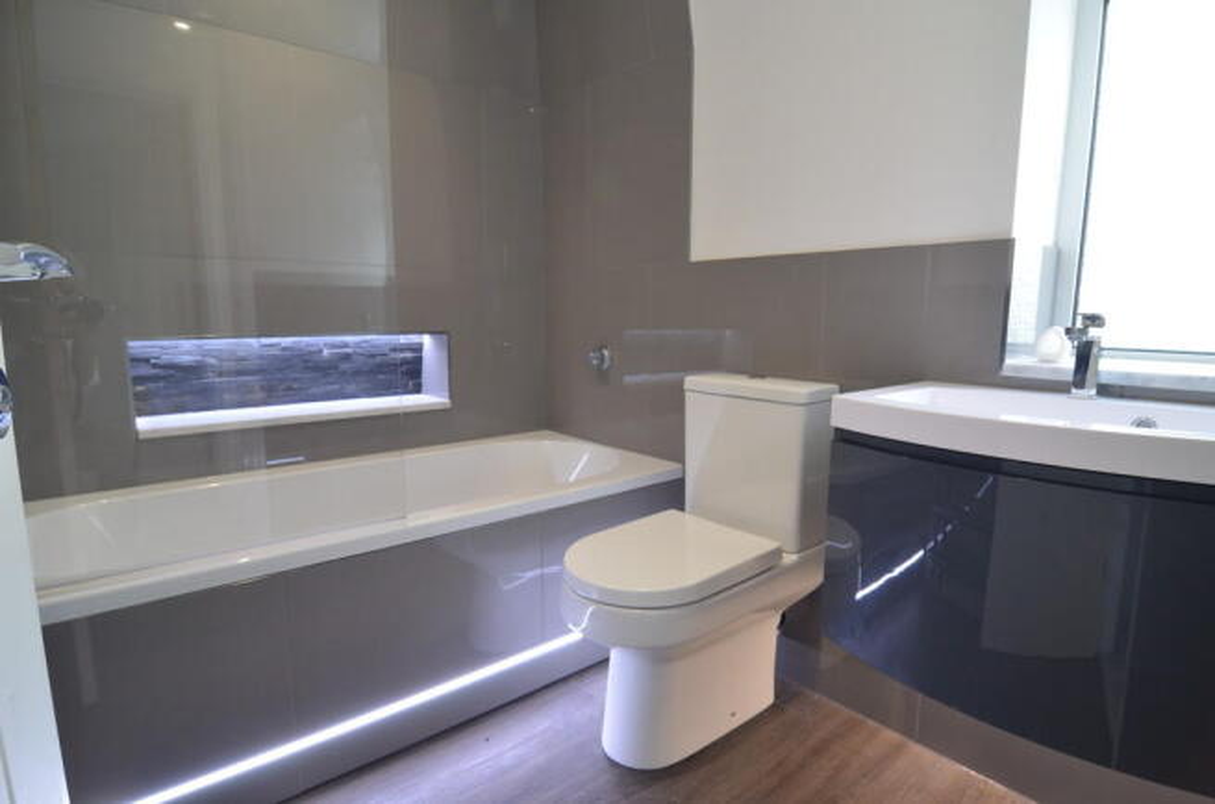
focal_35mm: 18
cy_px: 402
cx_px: 608
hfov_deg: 90.1
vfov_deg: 67.1
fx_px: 606
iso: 400
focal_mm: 12
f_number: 5
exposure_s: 1/15
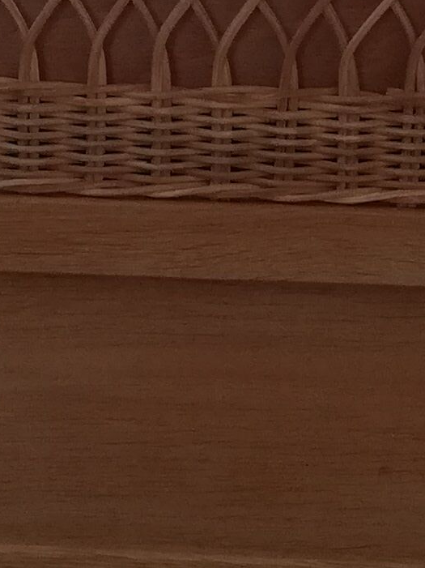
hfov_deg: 8.7
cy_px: -306
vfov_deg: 11.1
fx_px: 2802
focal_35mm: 171
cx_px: 302
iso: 80
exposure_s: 1/50
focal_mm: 3.81
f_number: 2.2
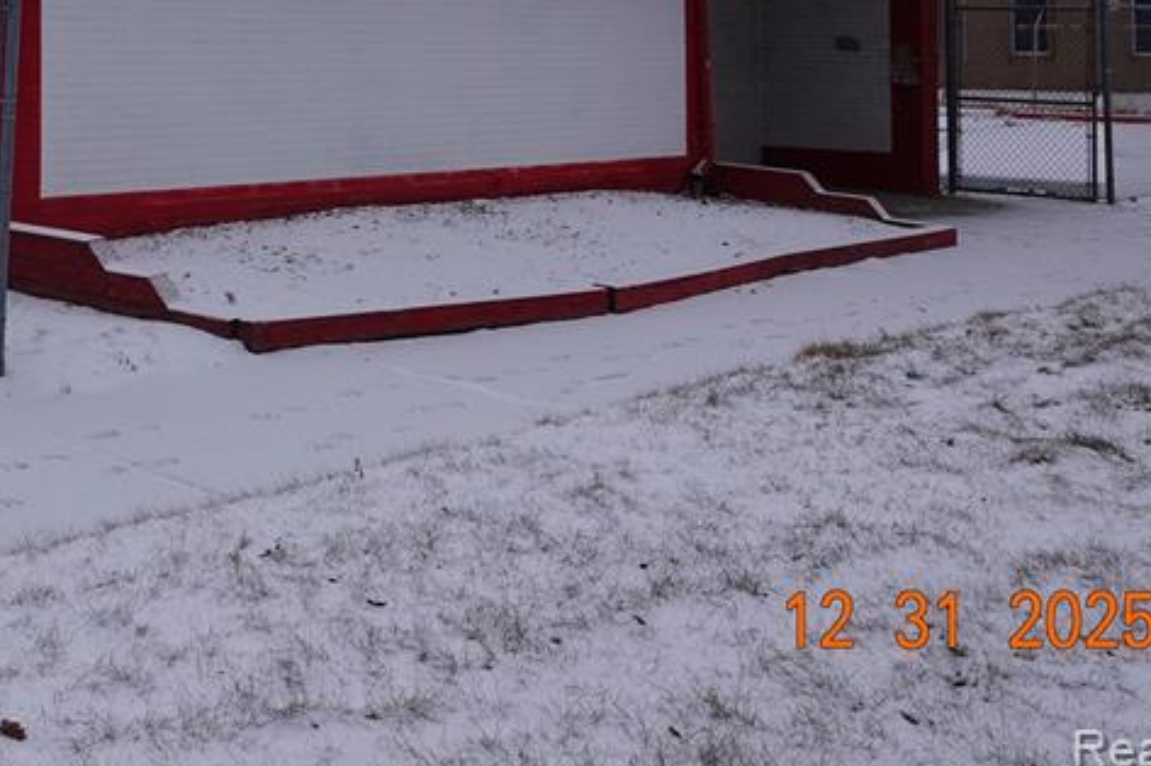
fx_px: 1662
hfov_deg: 35.5
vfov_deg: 24.5
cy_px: -41
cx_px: 73
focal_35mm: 52
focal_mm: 8.8
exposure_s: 1/320
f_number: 4
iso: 100
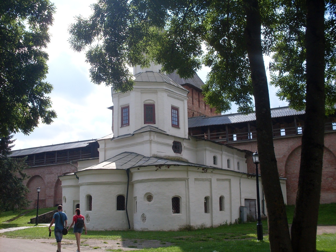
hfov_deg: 49.0
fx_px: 369
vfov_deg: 37.7
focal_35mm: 38
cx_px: 168
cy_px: 126
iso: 80
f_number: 8.4
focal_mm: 6.3
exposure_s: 1/180
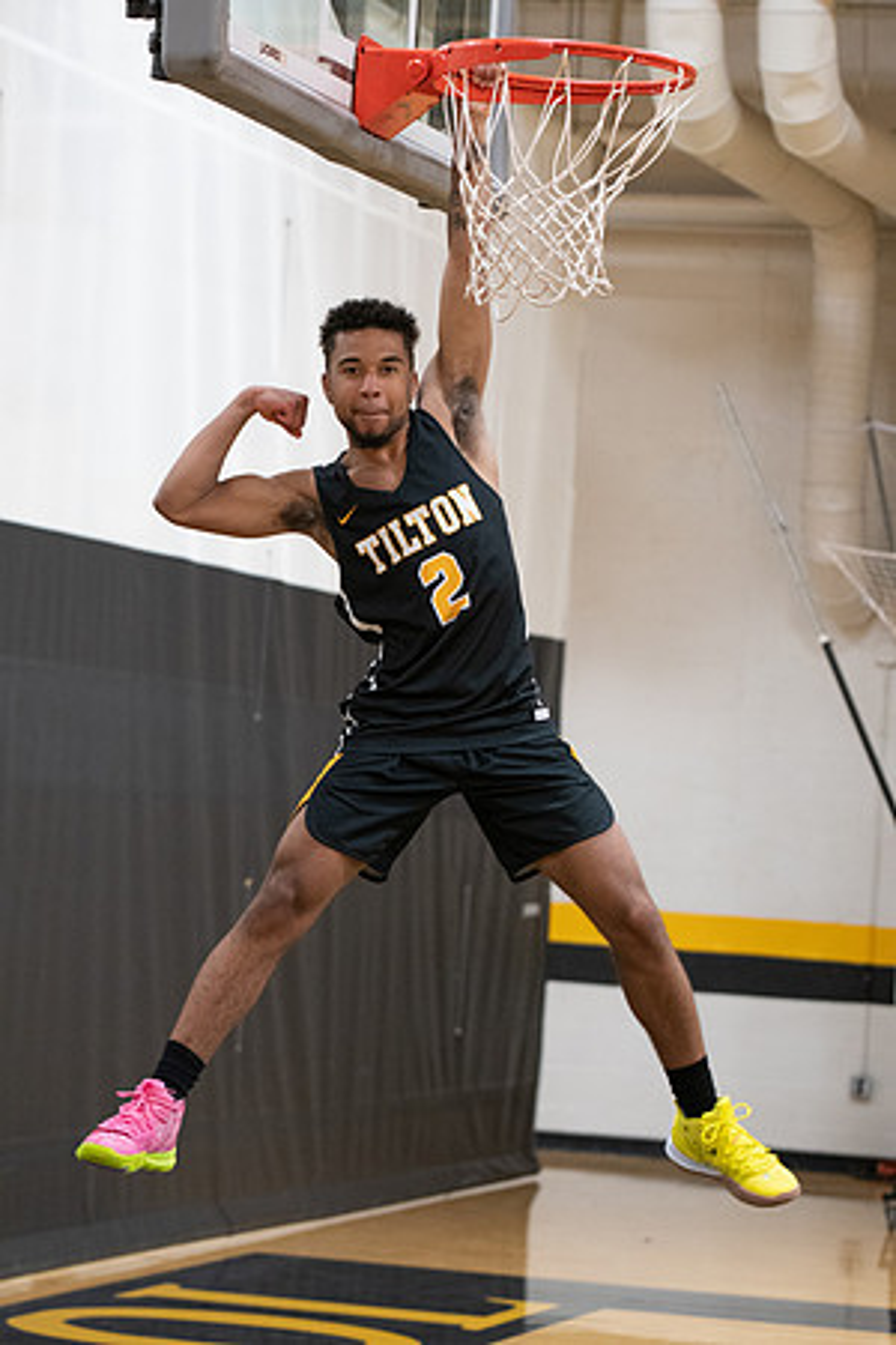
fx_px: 5040
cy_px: 672
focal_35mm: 135
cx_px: 448
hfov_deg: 10.2
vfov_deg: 15.2
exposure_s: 1/200
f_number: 2.8
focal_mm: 90
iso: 2000
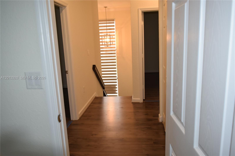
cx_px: 118
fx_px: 176
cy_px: 78
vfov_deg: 47.9
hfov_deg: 67.4
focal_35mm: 27
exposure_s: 1/100
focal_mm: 18
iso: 800
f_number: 5
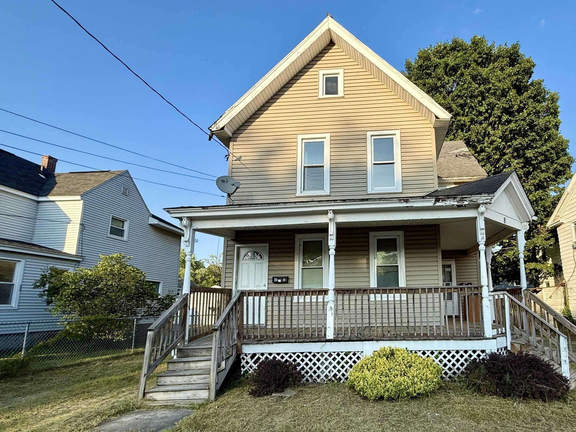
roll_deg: +0.1
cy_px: 254
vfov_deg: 68.2
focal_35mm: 19
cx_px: 374
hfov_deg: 82.4
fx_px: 316
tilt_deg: +9.9
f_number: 2.2
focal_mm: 2.22
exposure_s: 1/602
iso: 50
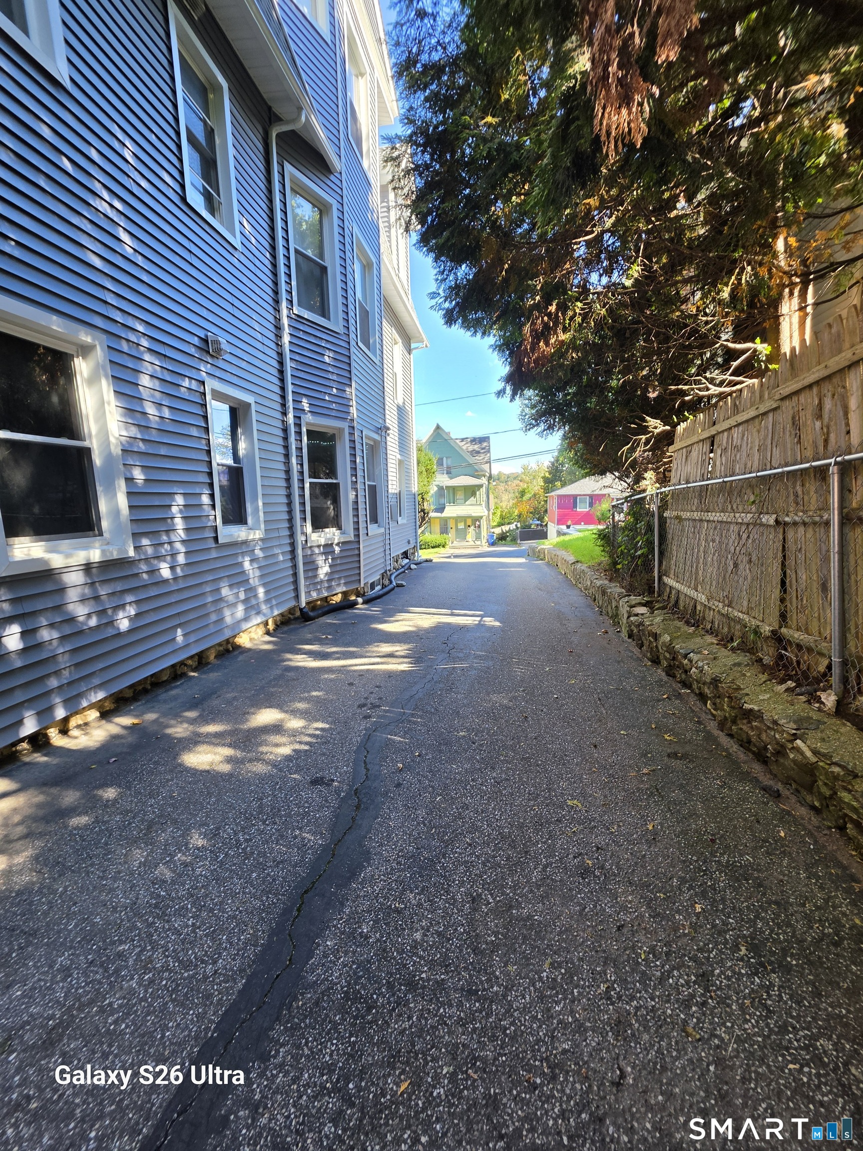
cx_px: 432
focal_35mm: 13
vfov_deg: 106.2
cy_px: 576
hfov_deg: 89.9
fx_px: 432
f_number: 1.9
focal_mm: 2.2
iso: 25
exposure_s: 1/120
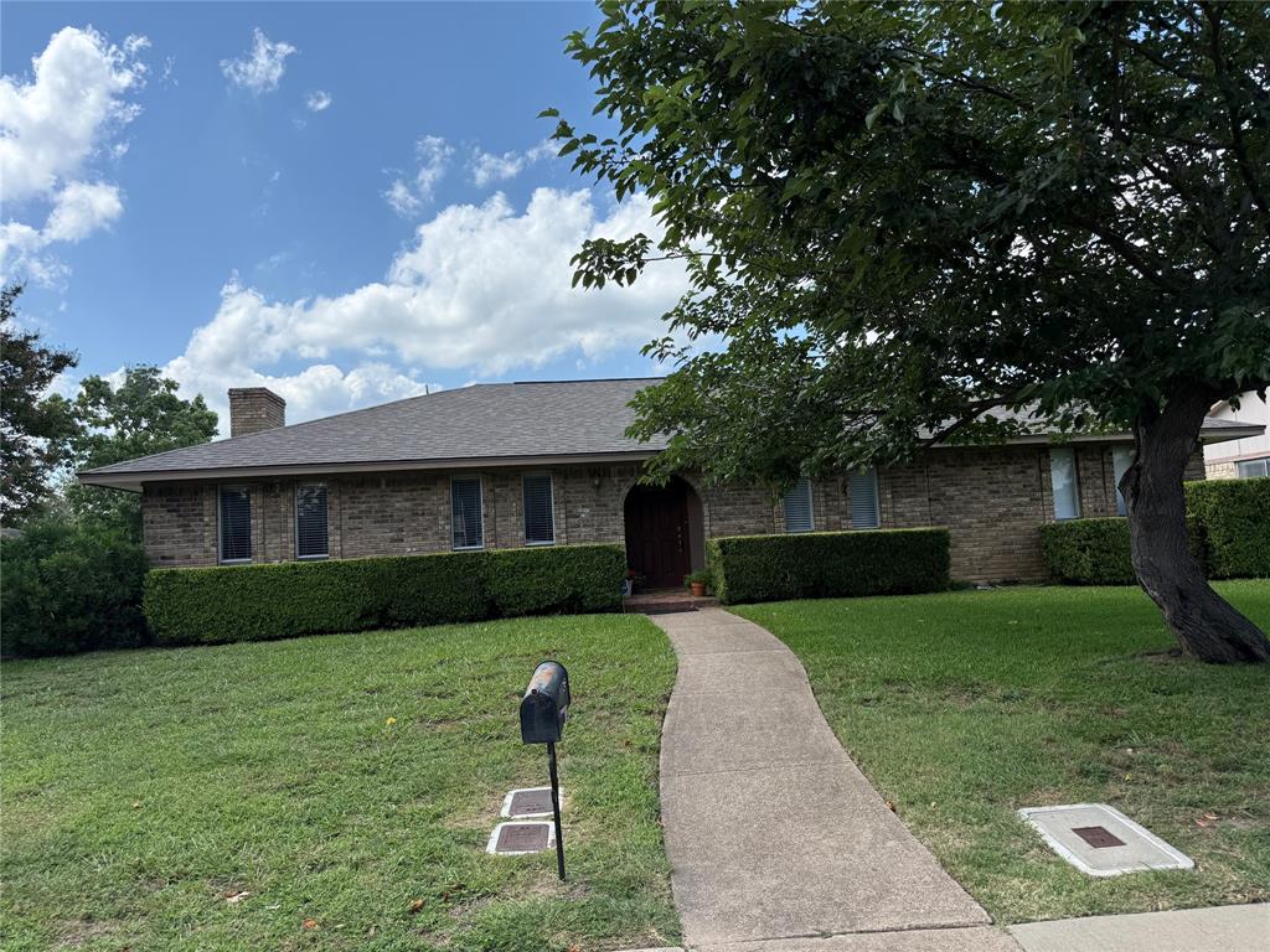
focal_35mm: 24
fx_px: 881
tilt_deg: +5.7
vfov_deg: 56.8
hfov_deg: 71.6
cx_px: 635
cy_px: 476
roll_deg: +3.1
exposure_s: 1/4167
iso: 100
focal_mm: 6.76
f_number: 1.78
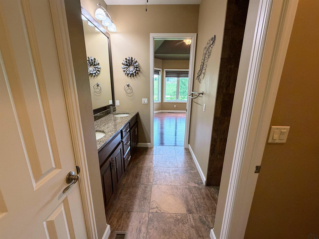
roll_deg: -0.4
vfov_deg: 85.7
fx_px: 129
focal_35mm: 14
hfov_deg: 102.1
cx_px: 160
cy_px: 120
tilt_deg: -13.2
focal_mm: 2.22
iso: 250
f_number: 2.2
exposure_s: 1/60
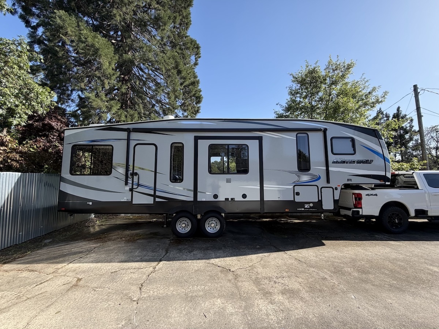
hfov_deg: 102.1
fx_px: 178
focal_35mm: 14
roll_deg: -1.1
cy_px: 164
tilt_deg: +2.1
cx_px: 220
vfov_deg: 85.7
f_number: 2.2
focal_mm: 2.22
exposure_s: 1/672
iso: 40
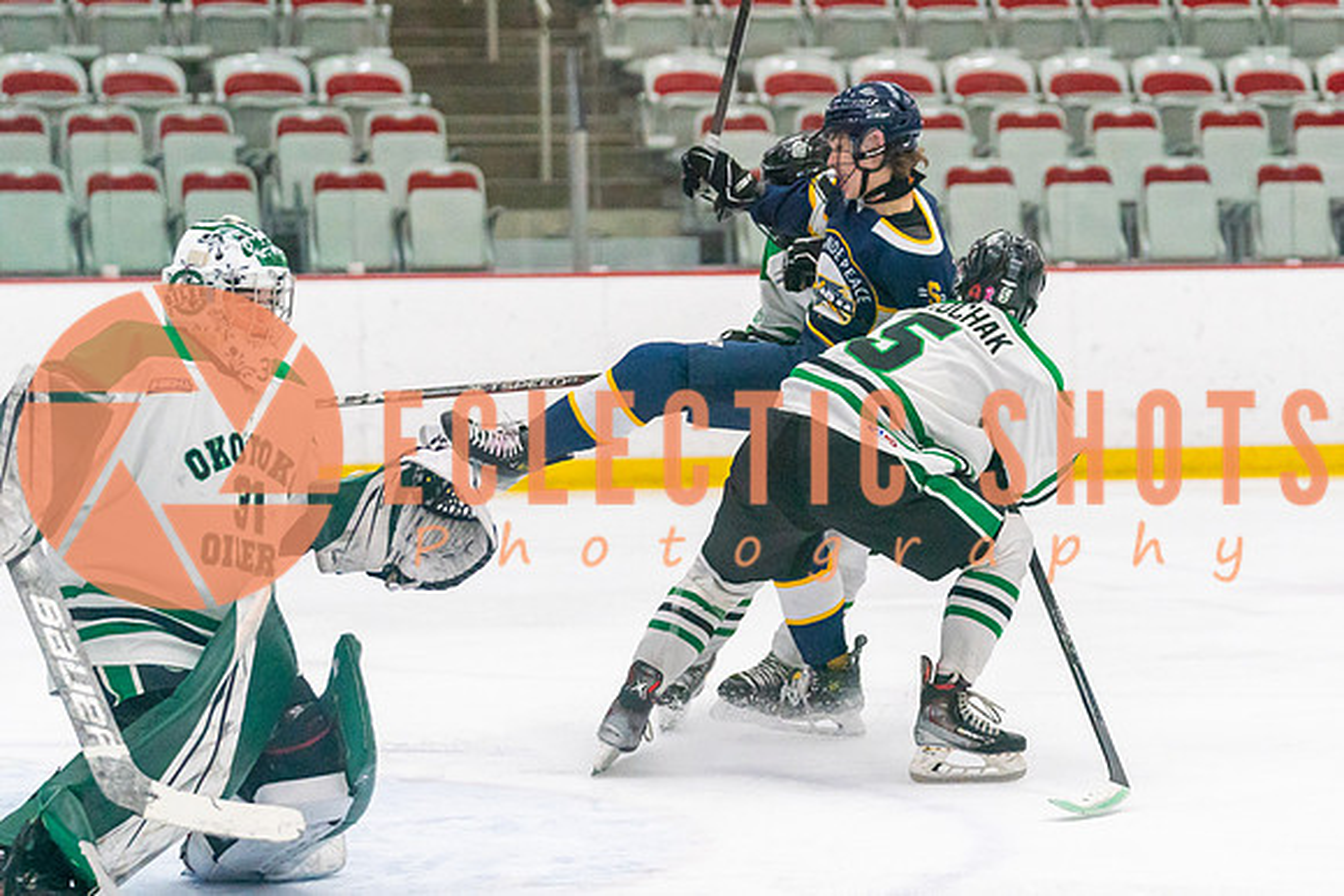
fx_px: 5624
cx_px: 789
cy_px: 483
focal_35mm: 151
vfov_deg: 9.1
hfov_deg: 13.6
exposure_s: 1/1600
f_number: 2.8
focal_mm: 100
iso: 4000
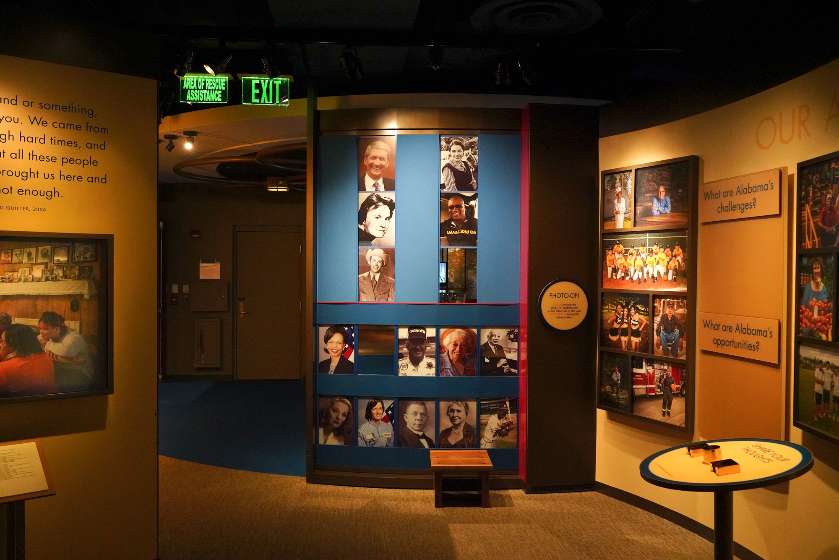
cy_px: 280
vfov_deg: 42.3
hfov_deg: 60.3
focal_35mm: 31
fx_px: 723
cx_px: 420
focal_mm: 31
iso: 10000
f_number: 5.6
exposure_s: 1/100
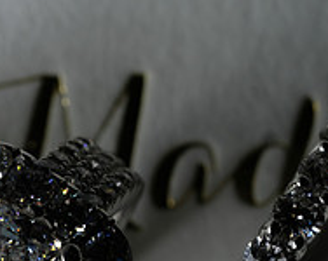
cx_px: -19
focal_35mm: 261
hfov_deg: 7.4
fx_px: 2531
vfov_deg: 5.9
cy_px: 239
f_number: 11
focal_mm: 60
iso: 250
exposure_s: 1/125
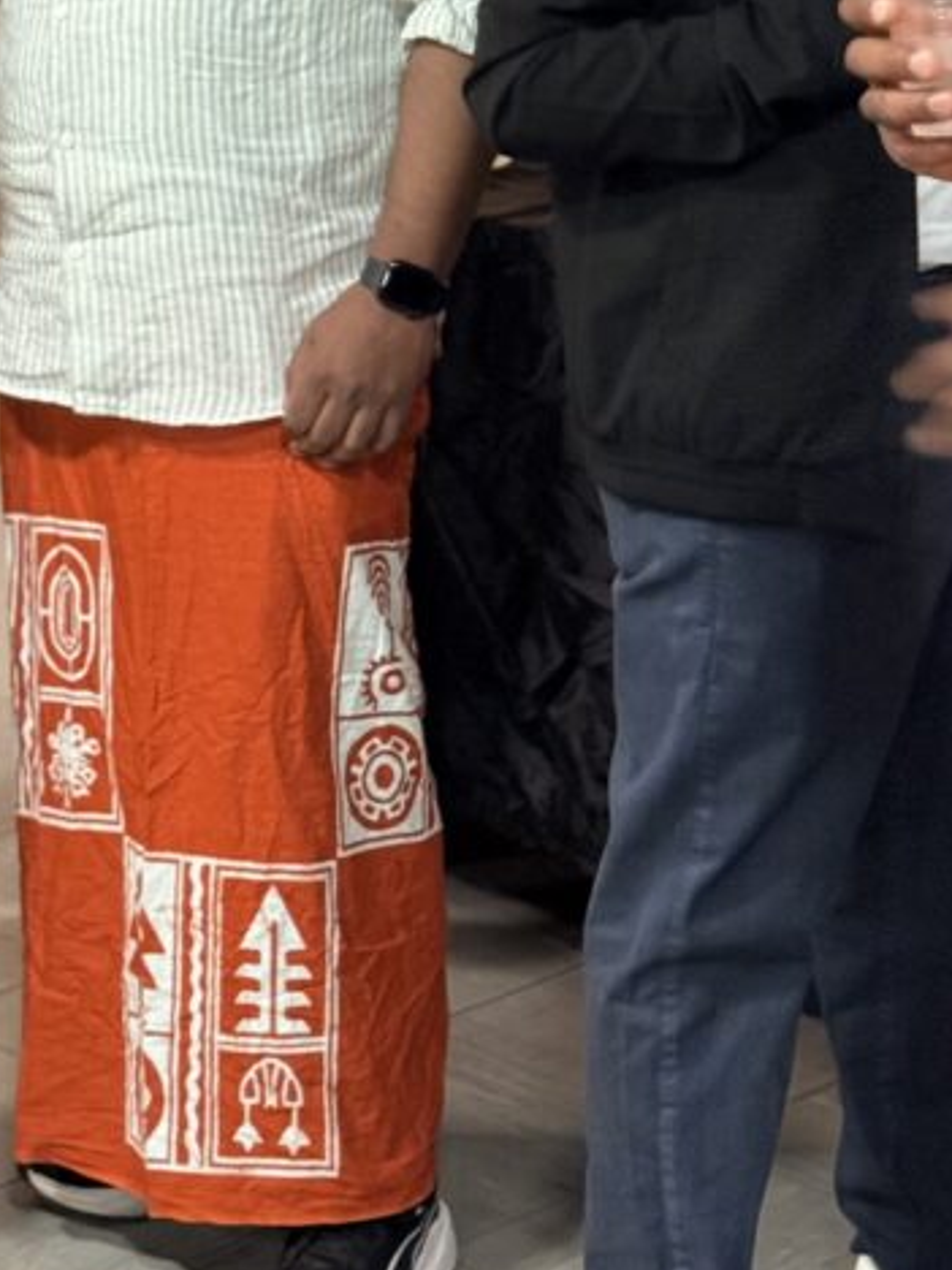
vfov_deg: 18.1
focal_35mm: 105
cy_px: -90
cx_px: 0
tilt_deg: -6.3
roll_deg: +0.8
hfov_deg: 13.9
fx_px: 3850
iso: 500
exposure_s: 1/25
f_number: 1.78
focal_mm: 6.76
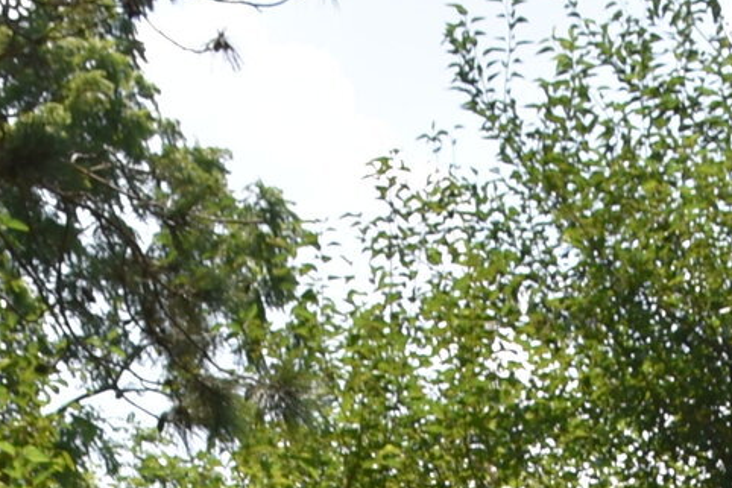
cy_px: 1464
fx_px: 3496
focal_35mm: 172
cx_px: 694
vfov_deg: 7.1
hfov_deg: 11.9
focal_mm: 18
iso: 100
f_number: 7.1
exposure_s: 1/250
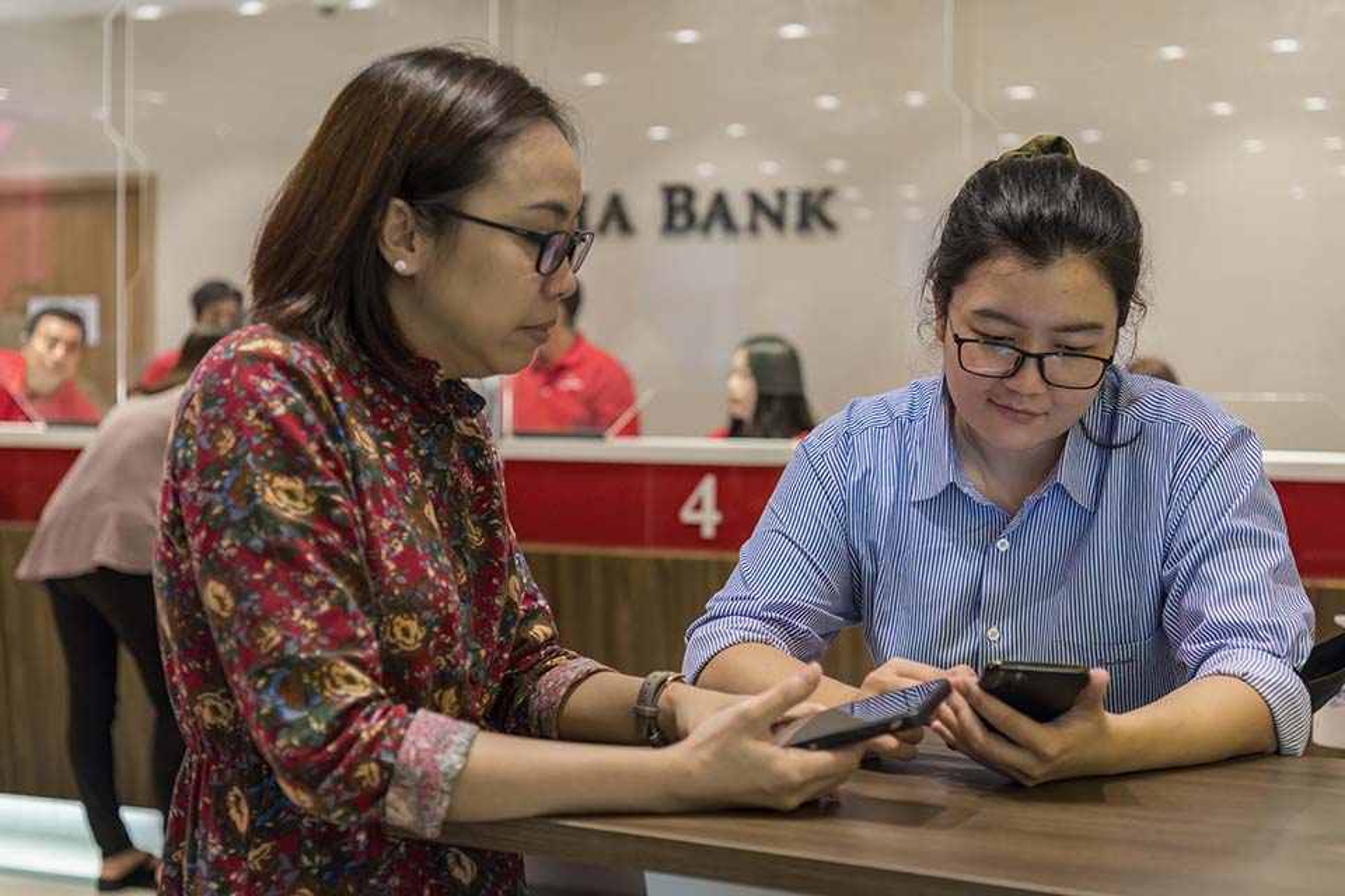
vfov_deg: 28.1
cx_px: 672
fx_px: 1793
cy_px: 448
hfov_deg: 41.1
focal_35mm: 48
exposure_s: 1/200
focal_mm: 48
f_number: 2.8
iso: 1250
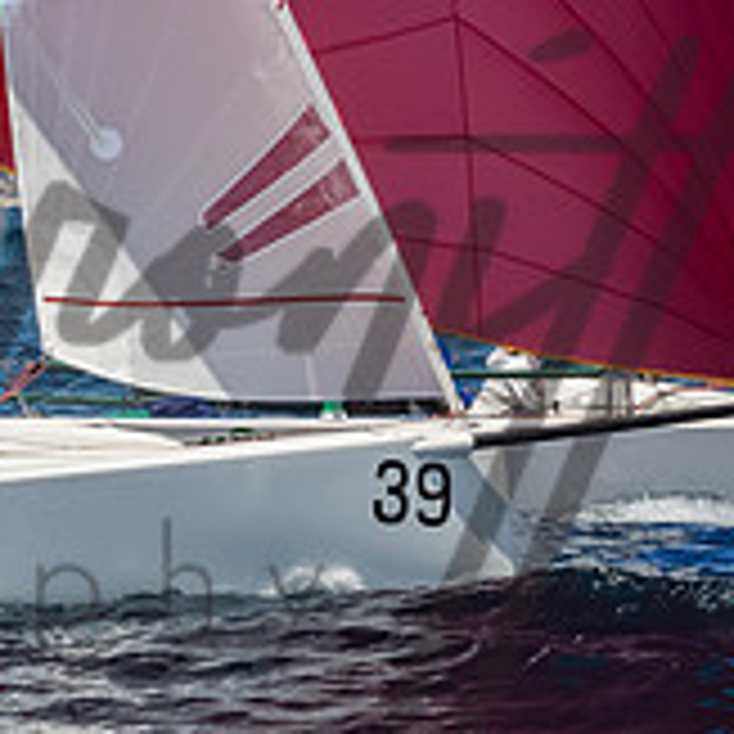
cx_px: 119
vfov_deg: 4.9
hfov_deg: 4.9
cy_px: 400
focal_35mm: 355
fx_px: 8516
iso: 640
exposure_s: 1/1000
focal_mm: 72
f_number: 14
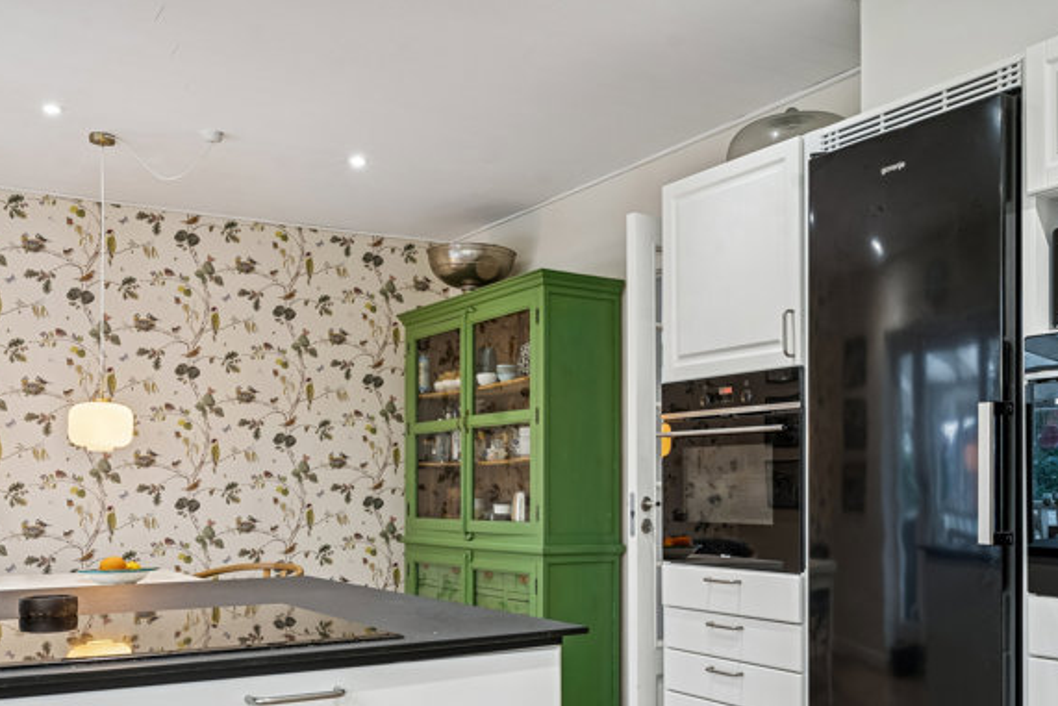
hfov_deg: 53.4
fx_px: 1049
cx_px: 478
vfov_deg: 36.7
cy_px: 488
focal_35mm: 36
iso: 200
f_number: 8
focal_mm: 25.5
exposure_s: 1/4
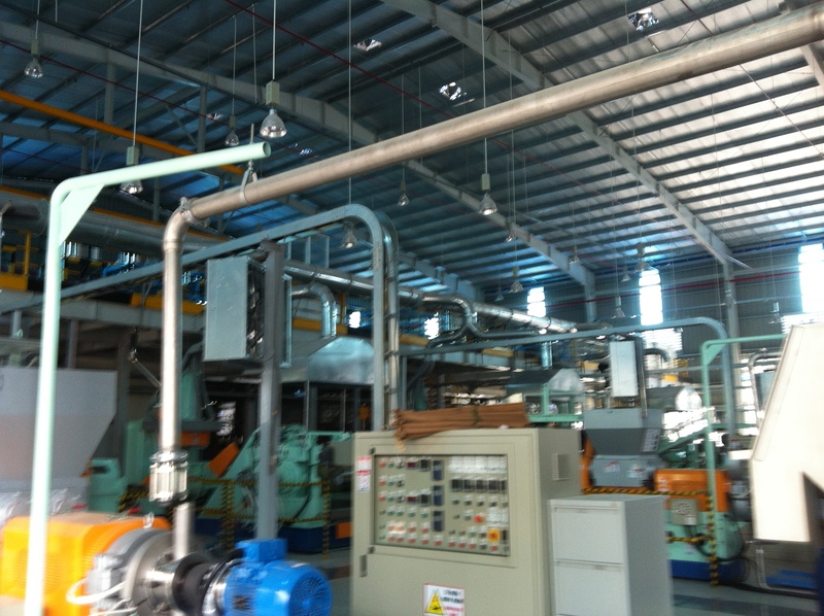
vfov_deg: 40.6
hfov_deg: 52.7
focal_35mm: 35
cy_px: 308
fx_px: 832
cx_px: 412
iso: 80
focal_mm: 3.85
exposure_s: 1/15
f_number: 2.8
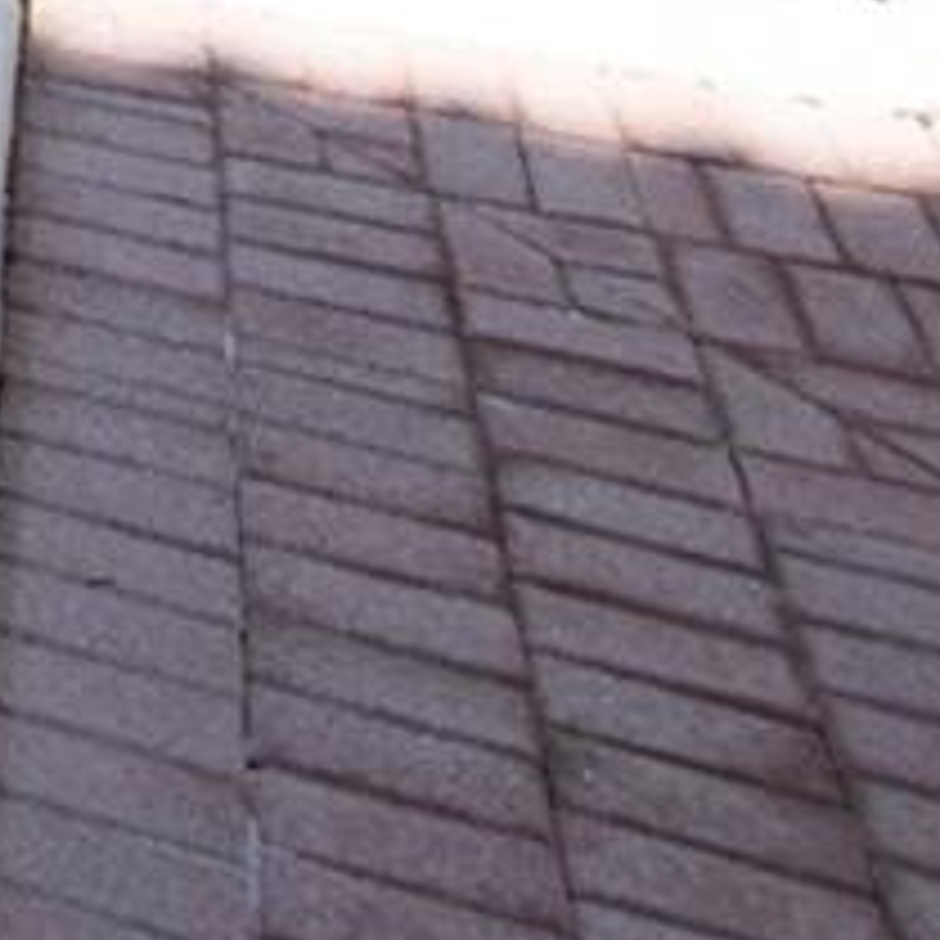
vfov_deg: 13.2
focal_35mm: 91
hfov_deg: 13.7
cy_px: -1437
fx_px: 2796
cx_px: -1322
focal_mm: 14
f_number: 5.6
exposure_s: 1/1000
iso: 250
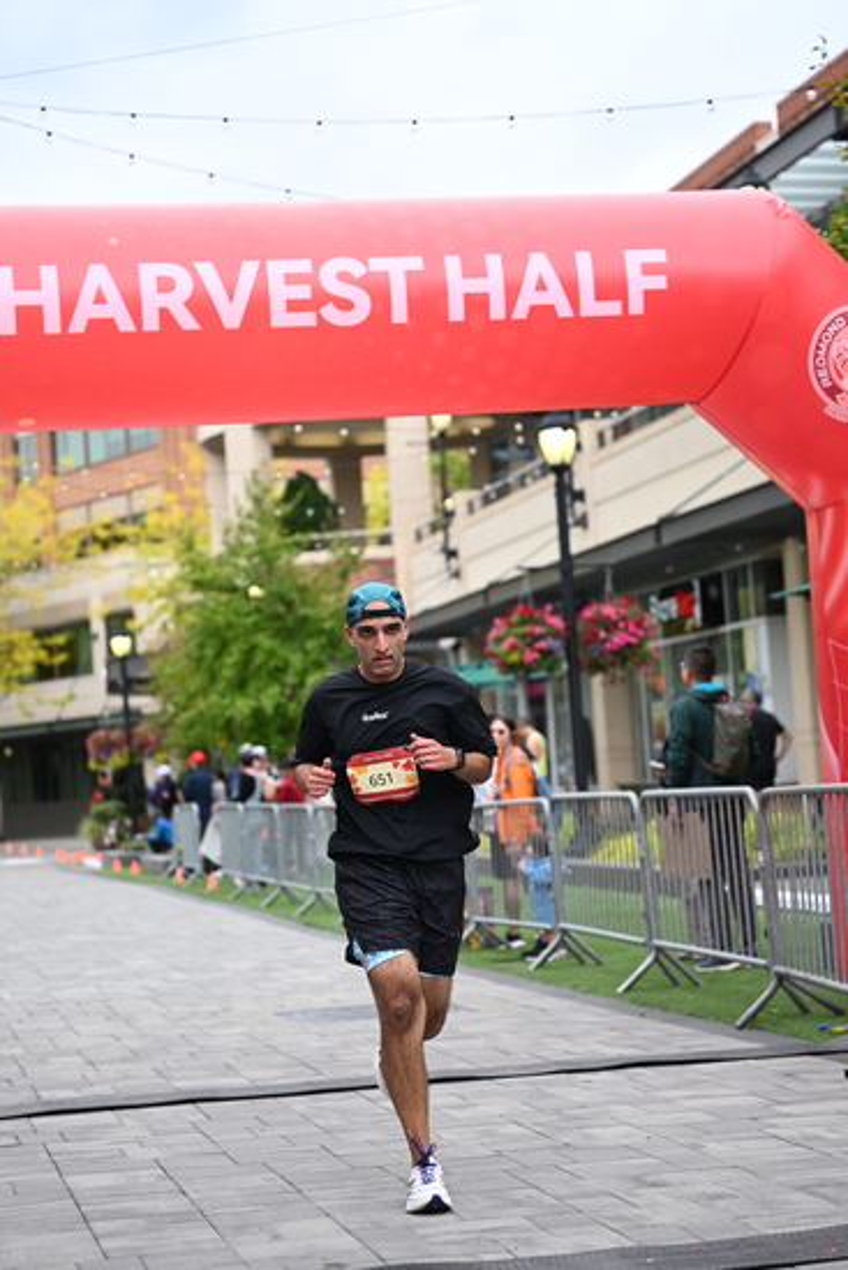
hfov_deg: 19.2
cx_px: 424
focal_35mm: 71
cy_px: 635
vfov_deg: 28.4
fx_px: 2507
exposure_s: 1/2000
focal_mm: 71
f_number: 2.8
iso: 640
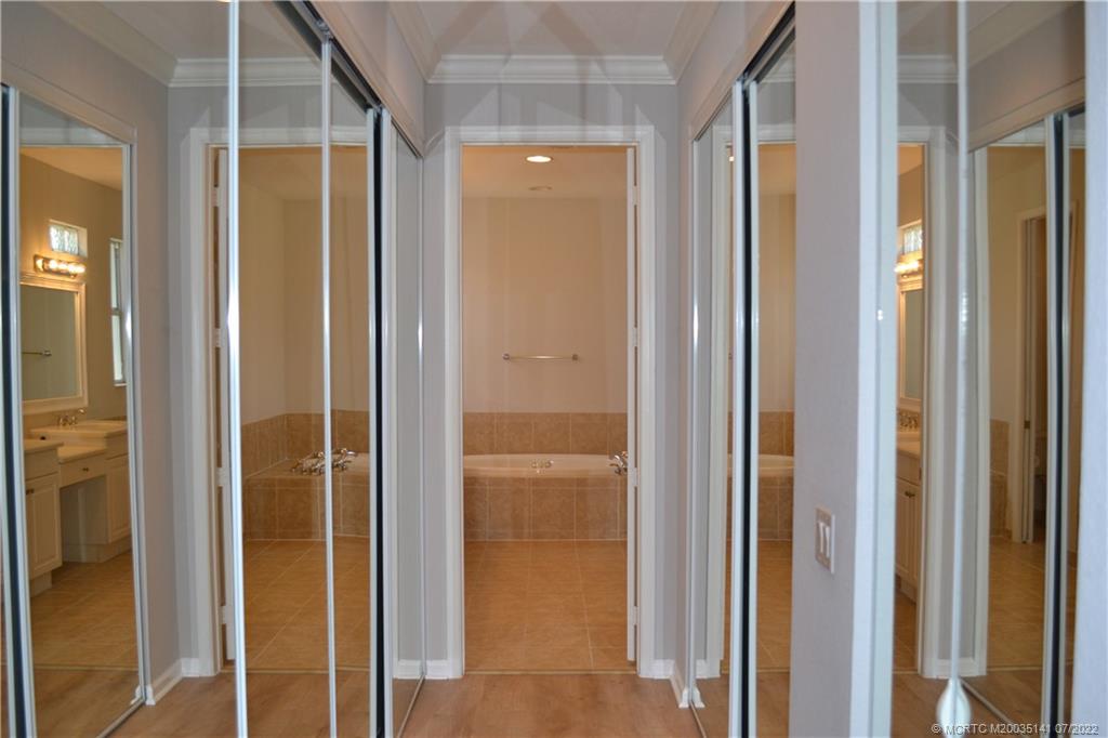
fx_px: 923
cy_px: 369
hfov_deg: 61.9
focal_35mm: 30
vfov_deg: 43.6
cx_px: 554
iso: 400
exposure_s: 1/125
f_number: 4.5
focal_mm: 20
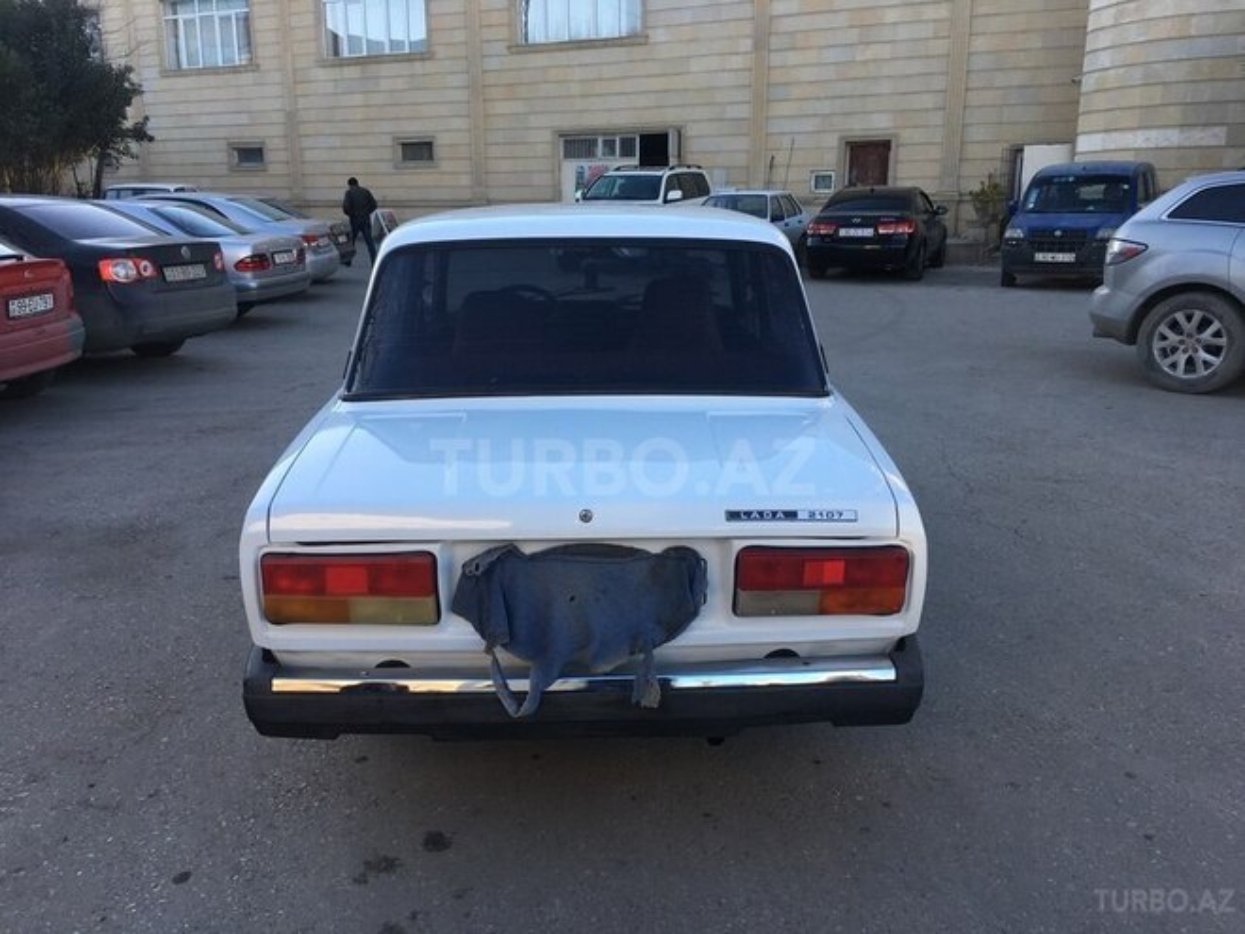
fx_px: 1043
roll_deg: -0.3
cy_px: 467
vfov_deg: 48.2
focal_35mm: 29
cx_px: 622
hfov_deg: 61.7
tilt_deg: -14.7
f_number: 2.2
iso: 25
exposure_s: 1/267
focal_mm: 4.15
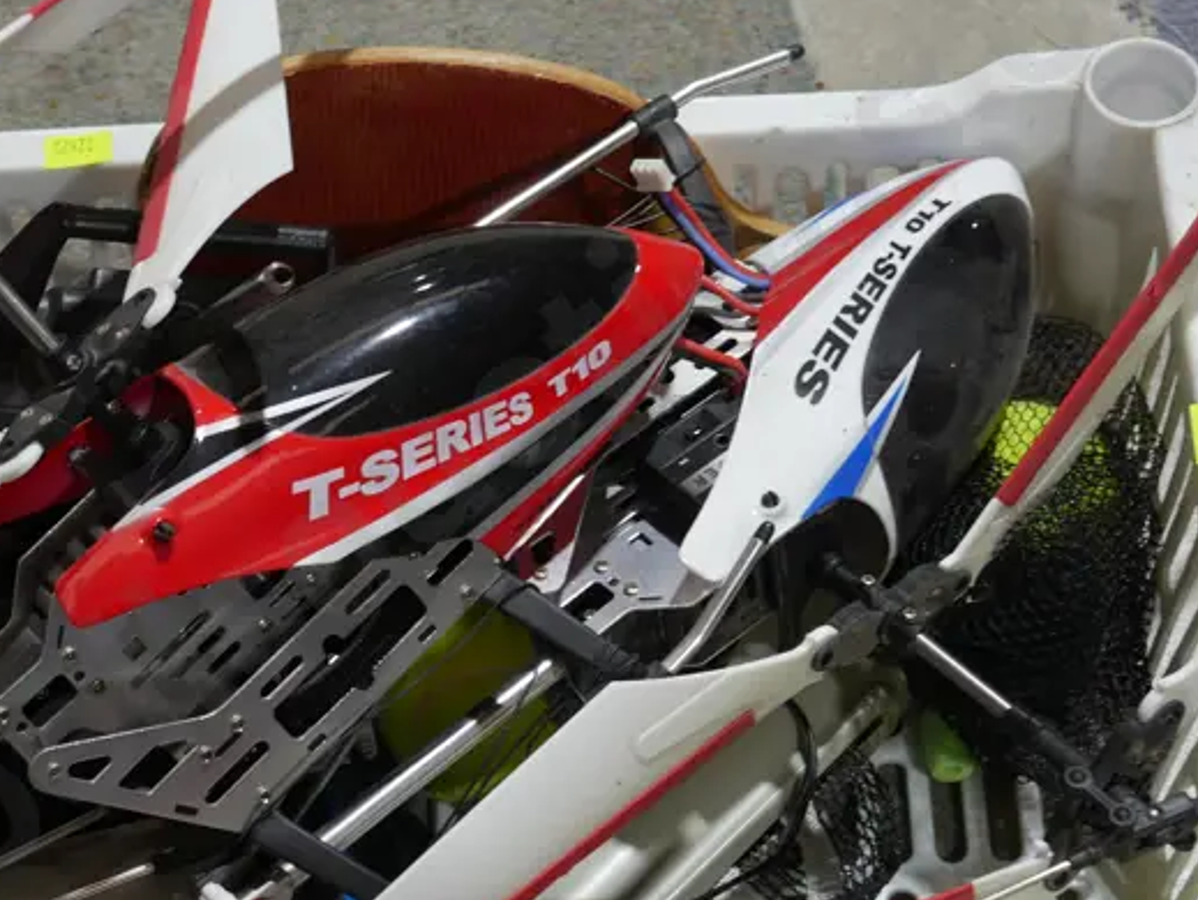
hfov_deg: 25.9
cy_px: 470
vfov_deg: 19.7
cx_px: 445
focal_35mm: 75
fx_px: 2597
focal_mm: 19
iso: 320
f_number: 4.1
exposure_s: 1/60
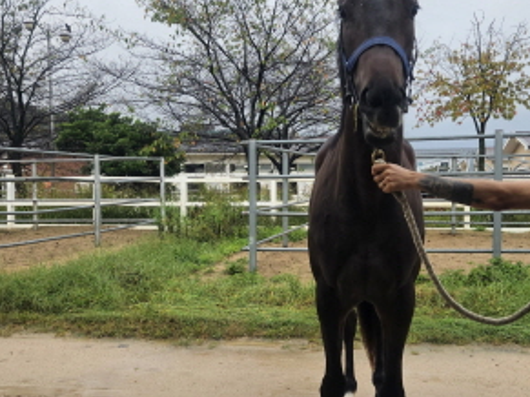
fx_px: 582
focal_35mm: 38
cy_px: 229
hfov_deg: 47.9
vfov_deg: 37.6
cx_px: 368
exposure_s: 1/239
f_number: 1.8
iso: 40
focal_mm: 5.4
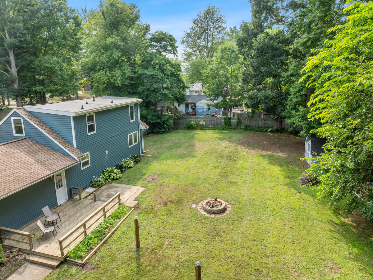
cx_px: 186
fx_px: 259
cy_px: 140
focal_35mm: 24
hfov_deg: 71.6
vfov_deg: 56.8
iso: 100
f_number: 8
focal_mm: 12.29
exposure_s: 1/80
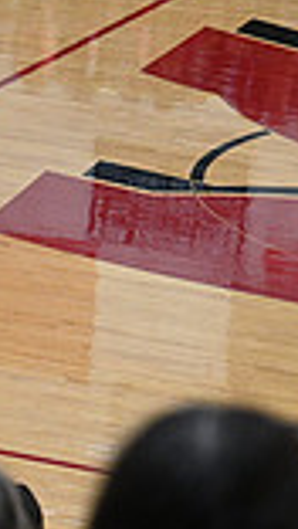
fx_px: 4205
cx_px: -549
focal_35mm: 300
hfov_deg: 4.0
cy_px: -19
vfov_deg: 7.2
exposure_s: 1/400
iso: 4000
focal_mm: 77
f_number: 4
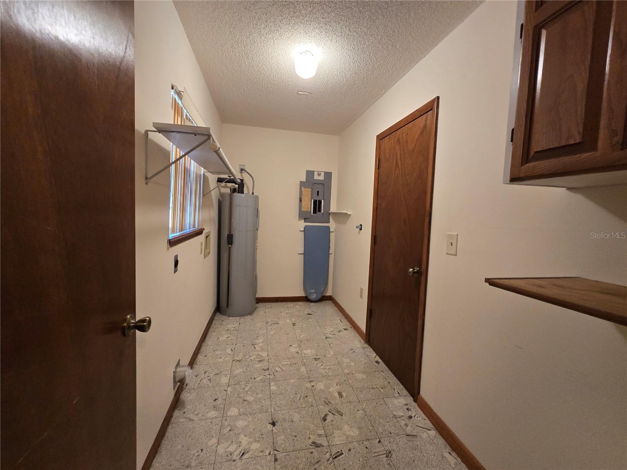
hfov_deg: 106.2
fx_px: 235
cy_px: 235
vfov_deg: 89.9
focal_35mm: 13
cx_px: 314
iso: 320
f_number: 2.2
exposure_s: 1/60
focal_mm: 2.2
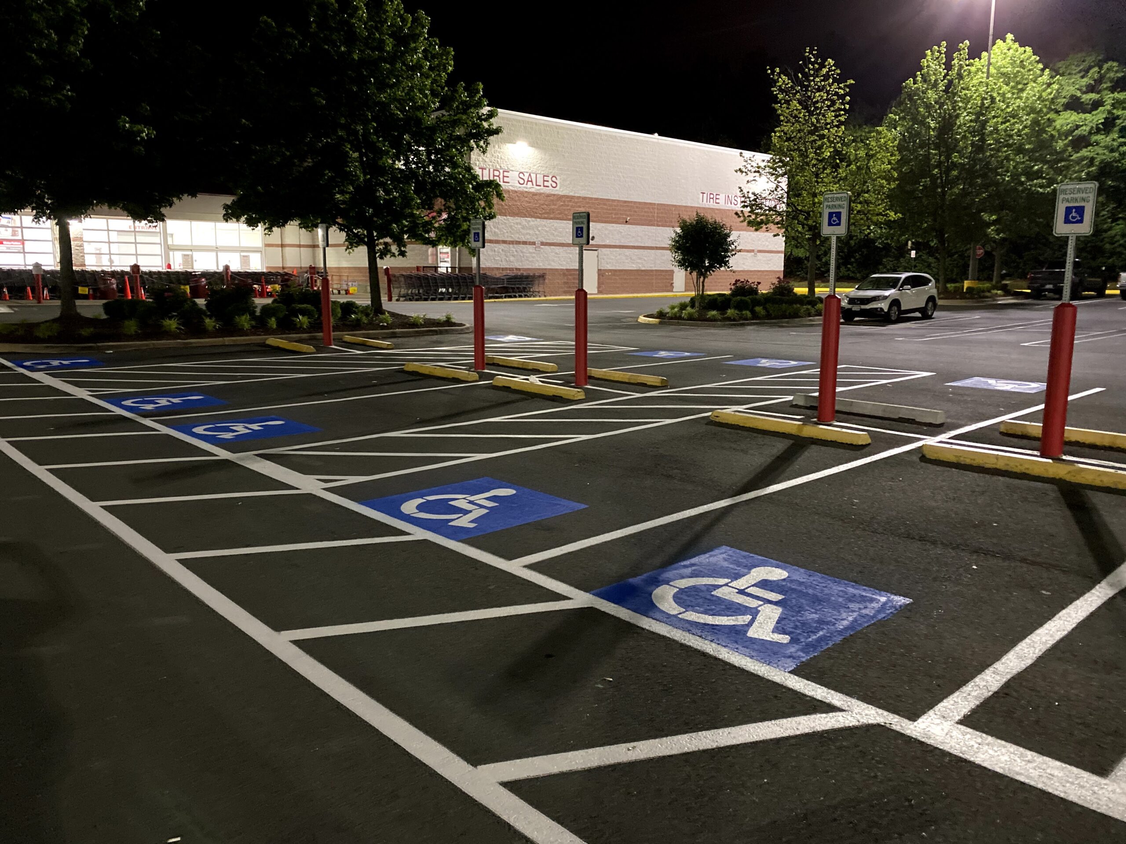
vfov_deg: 53.1
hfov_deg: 67.3
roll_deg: -1.7
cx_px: 563
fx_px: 846
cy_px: 422
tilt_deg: -8.5
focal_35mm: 26
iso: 800
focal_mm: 4.25
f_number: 1.8
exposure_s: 1/30
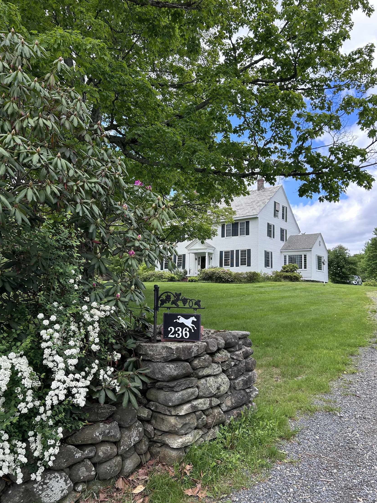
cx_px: 190
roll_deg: -1.0
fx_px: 392
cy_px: 248
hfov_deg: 51.3
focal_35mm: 27
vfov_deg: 65.3
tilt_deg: +5.6
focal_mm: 5.7
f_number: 1.5
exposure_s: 1/1048
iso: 50
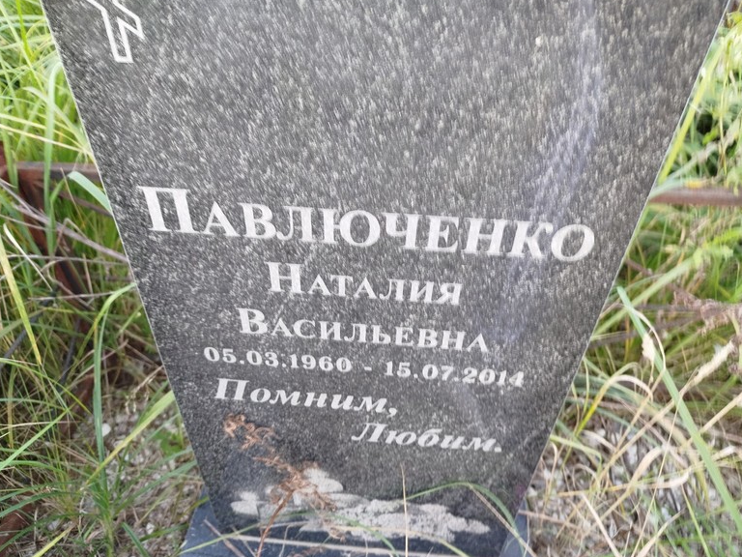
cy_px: 279
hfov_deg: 69.4
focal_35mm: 25
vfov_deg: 54.9
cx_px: 372
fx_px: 536
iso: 200
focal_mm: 5.31
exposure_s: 1/33
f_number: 1.7
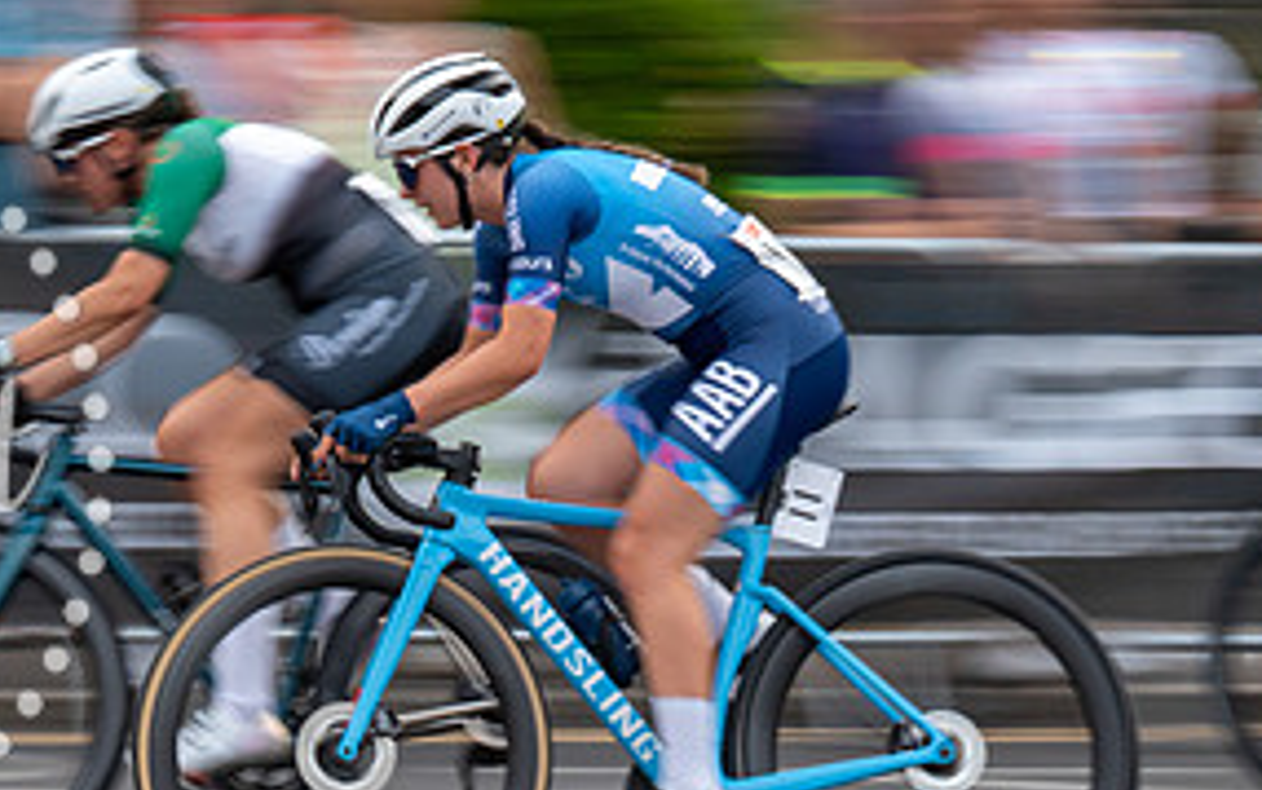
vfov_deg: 7.9
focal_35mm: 166
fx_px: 5712
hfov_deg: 12.6
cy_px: 241
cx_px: 384
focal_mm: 78
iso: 500
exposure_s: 1/50
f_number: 18
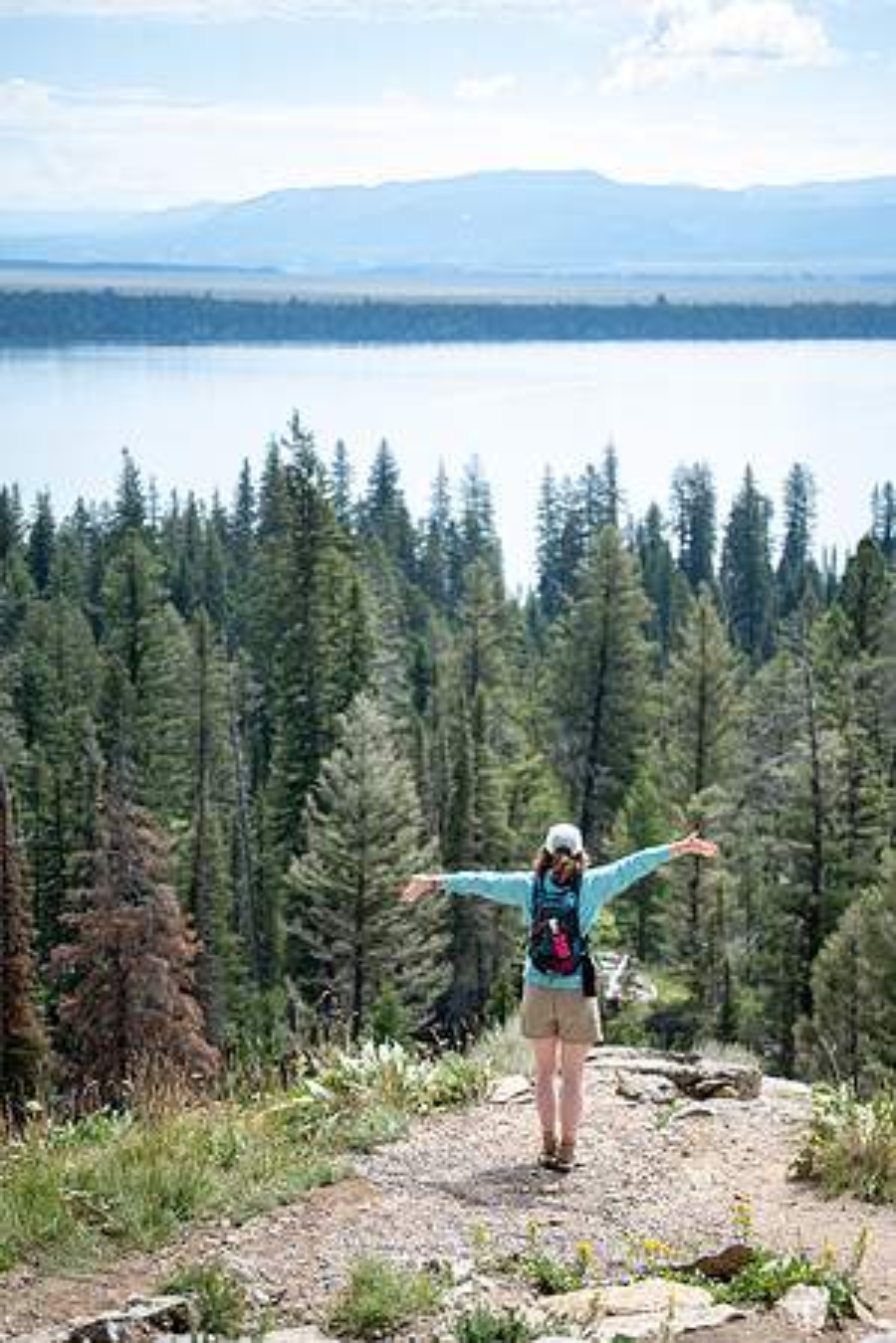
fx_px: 2613
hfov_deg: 19.5
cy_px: 672
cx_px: 448
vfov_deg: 28.8
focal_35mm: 70
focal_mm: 70
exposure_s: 1/5000
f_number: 2.8
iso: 500
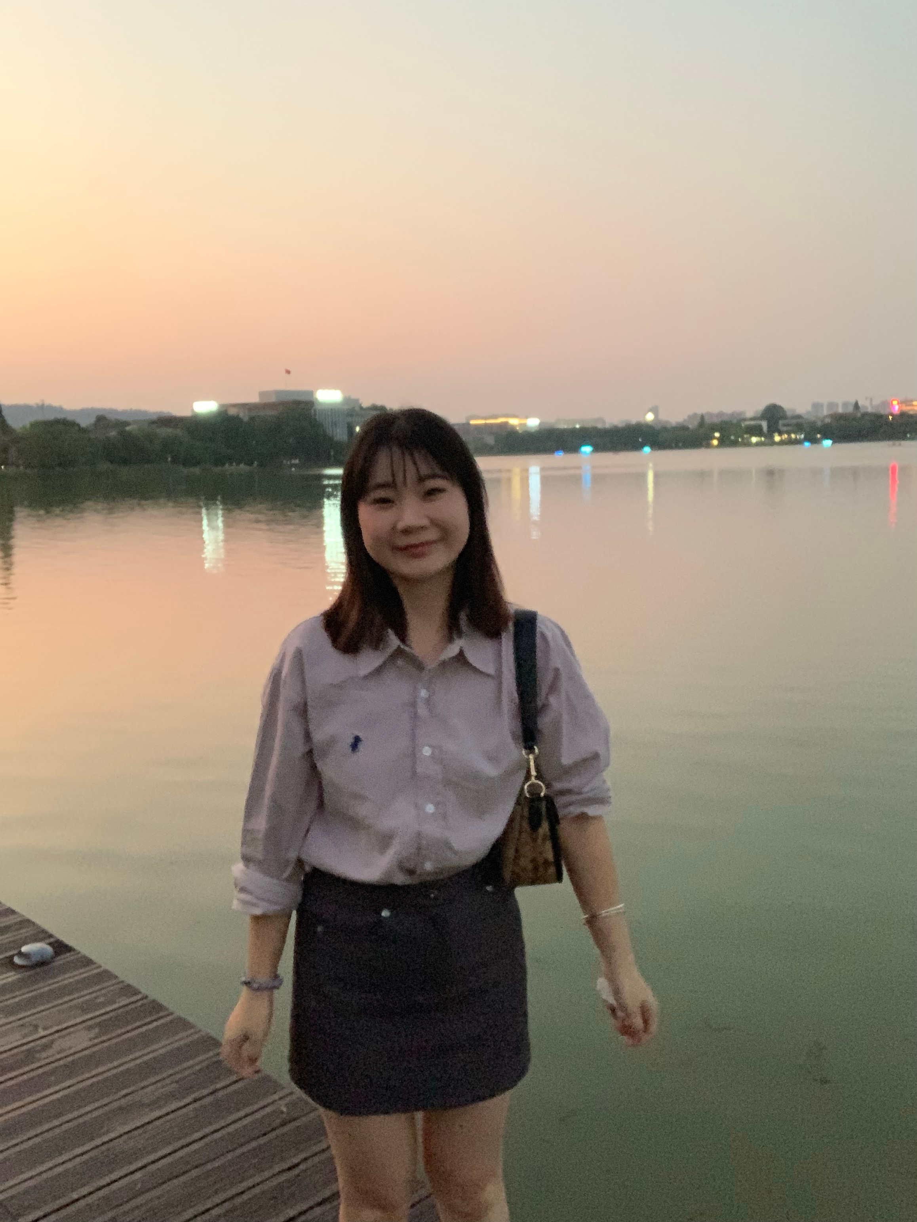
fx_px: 1130
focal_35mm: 32
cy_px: 611
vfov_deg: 56.8
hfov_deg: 44.2
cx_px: 458
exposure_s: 1/15
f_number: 2.2
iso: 800
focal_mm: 2.87
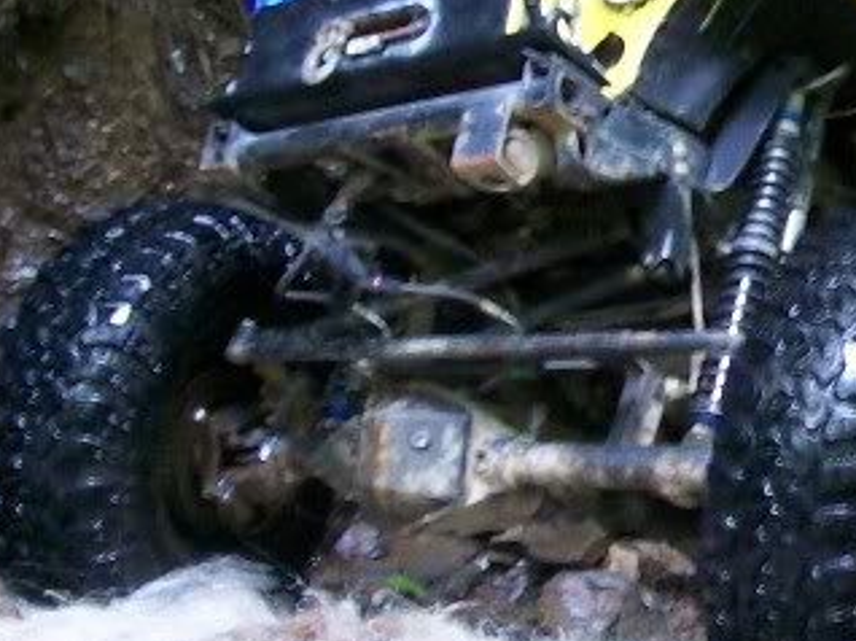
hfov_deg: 16.7
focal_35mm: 116
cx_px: 840
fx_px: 2866
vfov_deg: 12.8
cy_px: 337
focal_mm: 6
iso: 160
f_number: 2.7
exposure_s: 1/13.1
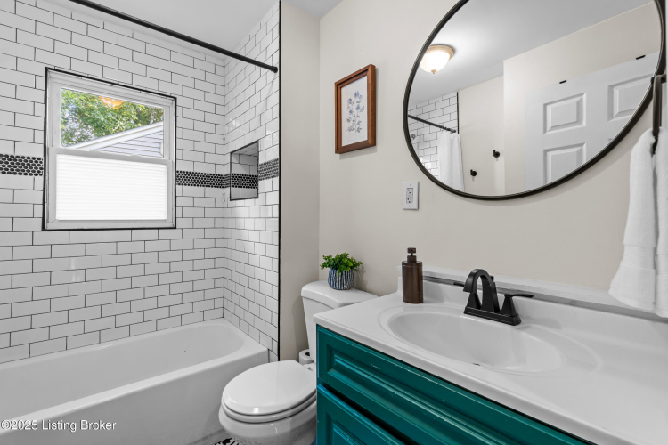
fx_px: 278
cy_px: 222
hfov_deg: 100.4
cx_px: 334
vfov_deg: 77.3
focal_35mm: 15
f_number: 8
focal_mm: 10
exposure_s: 1/3
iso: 400
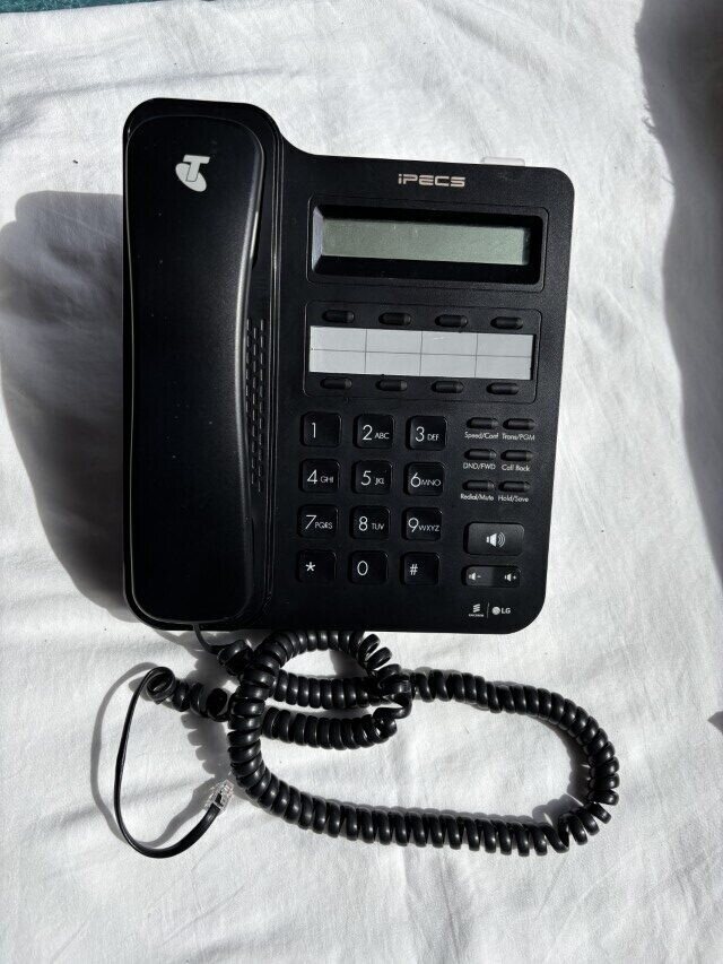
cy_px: 482
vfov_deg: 67.3
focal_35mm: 26
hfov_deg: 53.1
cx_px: 362
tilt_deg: -71.9
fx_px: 724
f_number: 1.6
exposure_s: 1/456
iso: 50
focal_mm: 5.96
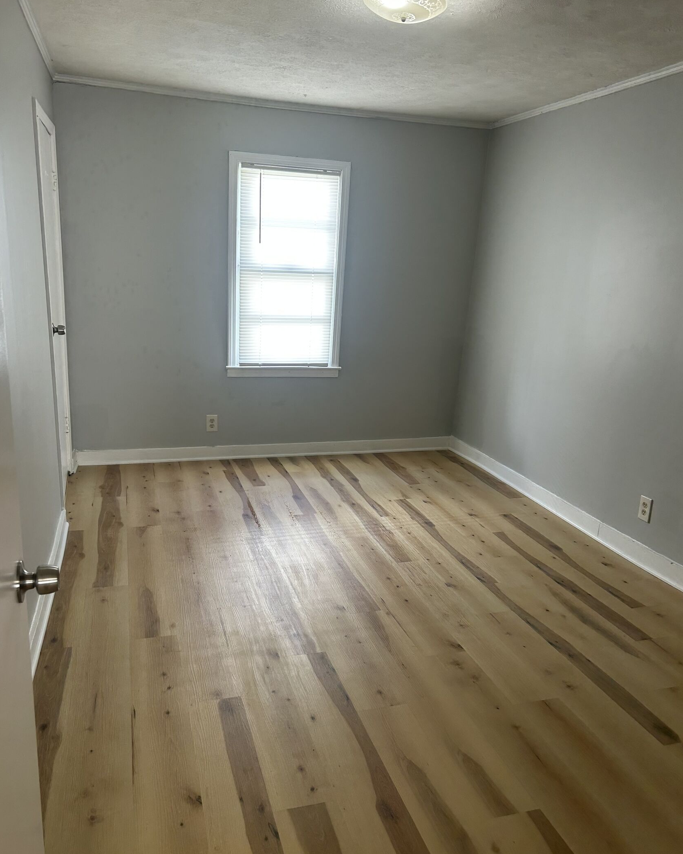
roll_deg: -3.3
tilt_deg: -15.4
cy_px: 458
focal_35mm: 28
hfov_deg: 51.5
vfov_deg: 62.1
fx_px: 707
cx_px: 343
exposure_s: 1/120
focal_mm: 5.7
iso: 100
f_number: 1.5
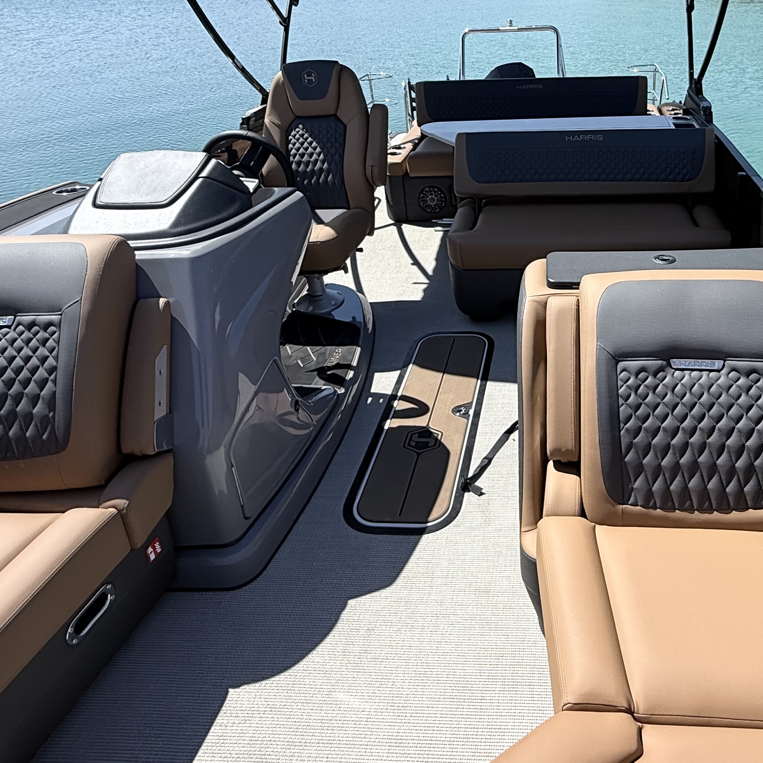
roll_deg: +2.2
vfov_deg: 56.2
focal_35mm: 28
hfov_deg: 55.8
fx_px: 698
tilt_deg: -24.4
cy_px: 258
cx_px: 522
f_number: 2.2
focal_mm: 2.22
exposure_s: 1/1312
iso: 50
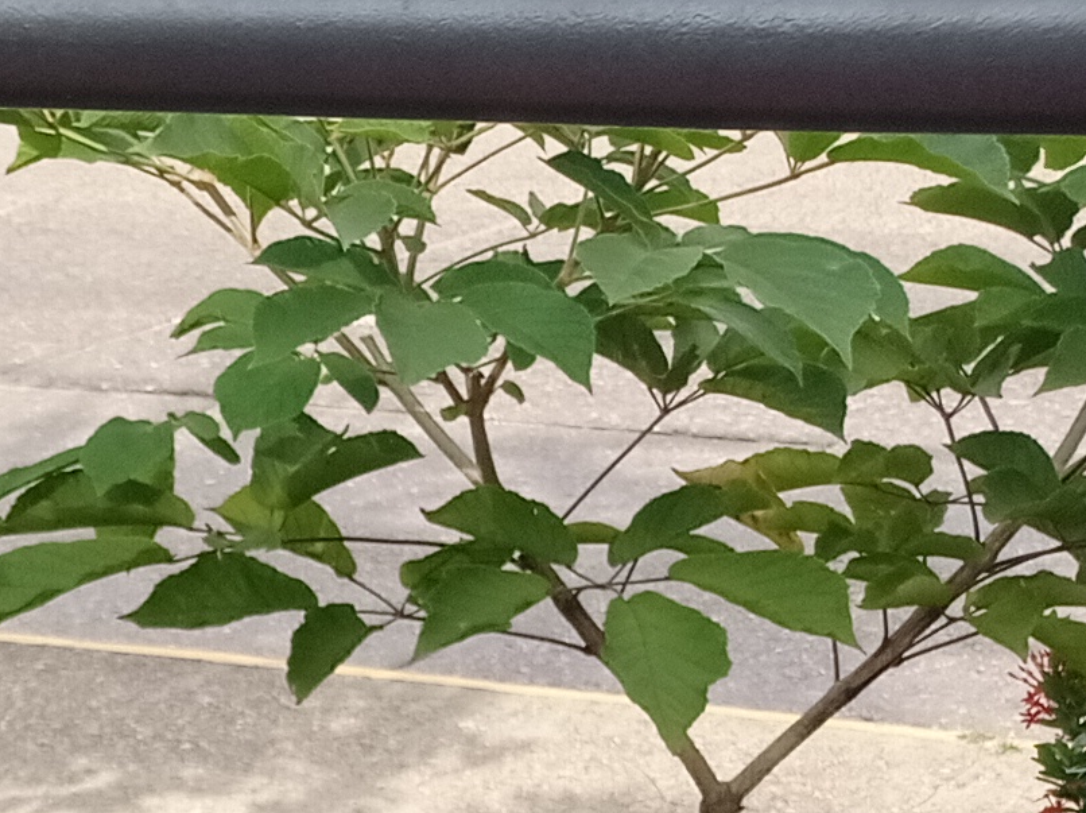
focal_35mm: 139
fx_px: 4357
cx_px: -1222
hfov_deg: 12.2
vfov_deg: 9.7
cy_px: 1807
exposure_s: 1/749
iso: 100
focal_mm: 4.74
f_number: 1.79
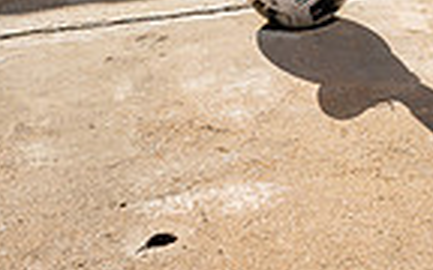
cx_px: 385
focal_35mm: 108
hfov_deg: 19.0
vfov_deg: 10.6
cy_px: -342
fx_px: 1274
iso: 100
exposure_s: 1/250
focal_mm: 34
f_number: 8
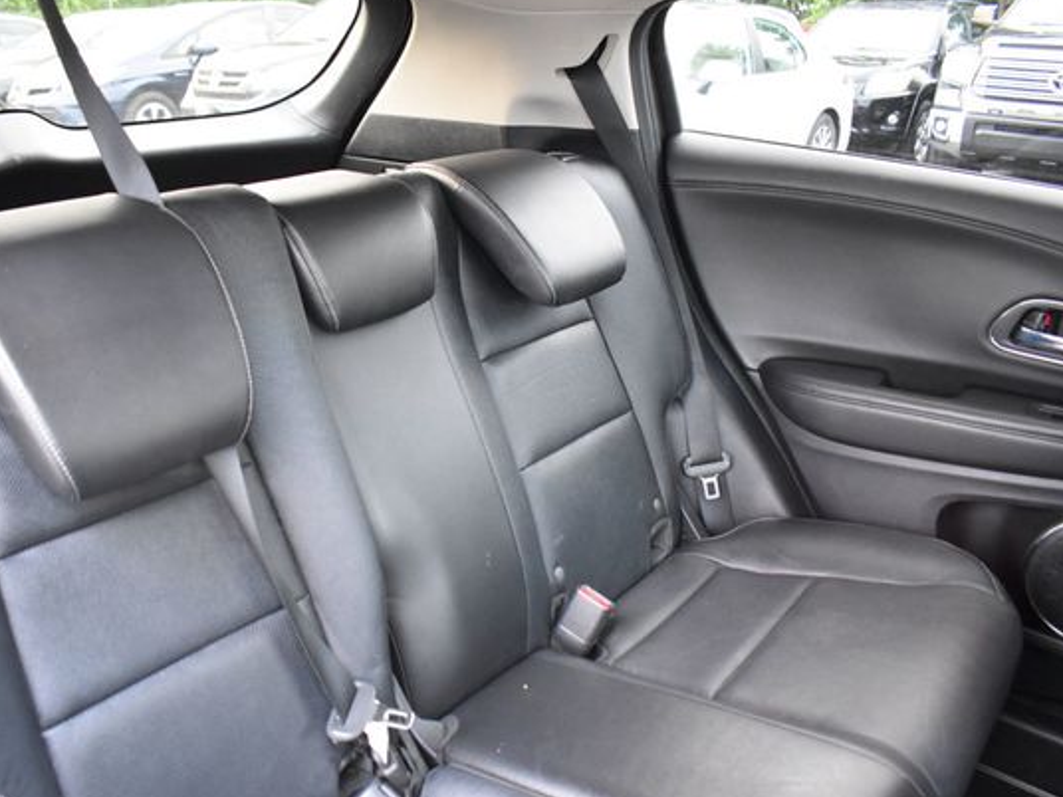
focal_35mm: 31
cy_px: 408
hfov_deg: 58.0
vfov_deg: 45.4
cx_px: 436
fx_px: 952
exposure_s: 1/10
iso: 3200
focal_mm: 18
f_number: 3.5
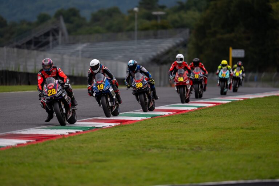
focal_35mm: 326
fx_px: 2526
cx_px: 133
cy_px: 91
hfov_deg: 6.3
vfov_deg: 4.2
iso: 1000
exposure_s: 1/1000
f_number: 2.8
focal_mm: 300
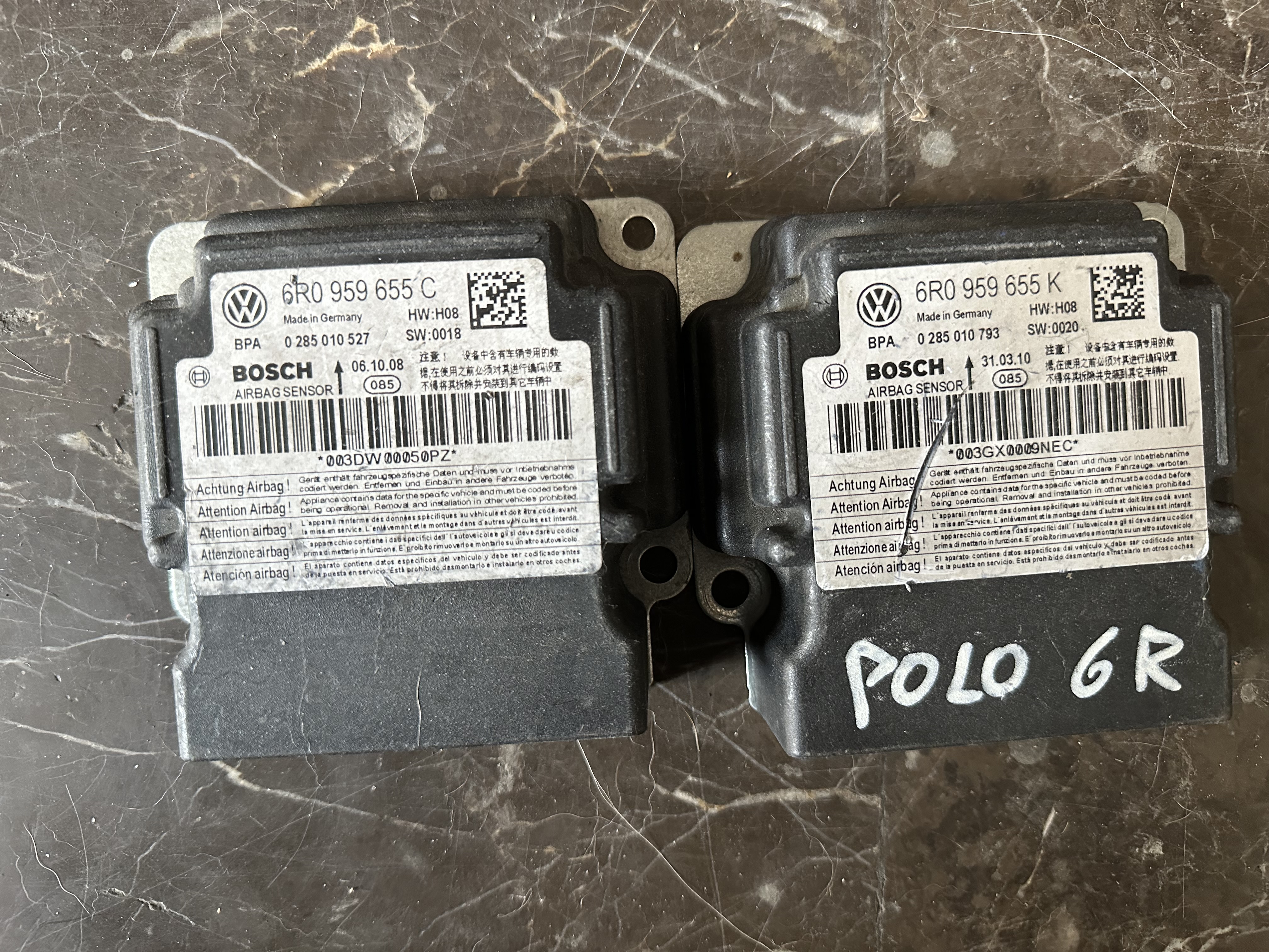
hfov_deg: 71.6
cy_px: 476
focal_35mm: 24
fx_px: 880
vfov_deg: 56.8
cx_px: 634
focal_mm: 6.86
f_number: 1.78
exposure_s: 1/60
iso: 640
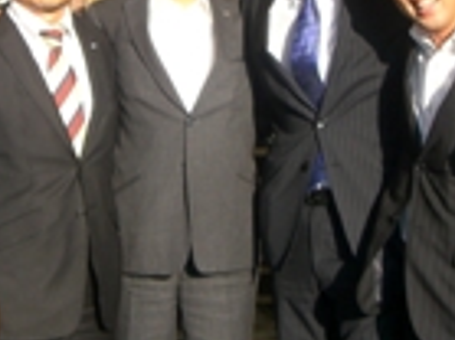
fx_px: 1563
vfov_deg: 12.3
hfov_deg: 16.5
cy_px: -16
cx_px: 134
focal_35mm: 119
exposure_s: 1/250
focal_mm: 7.6
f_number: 3
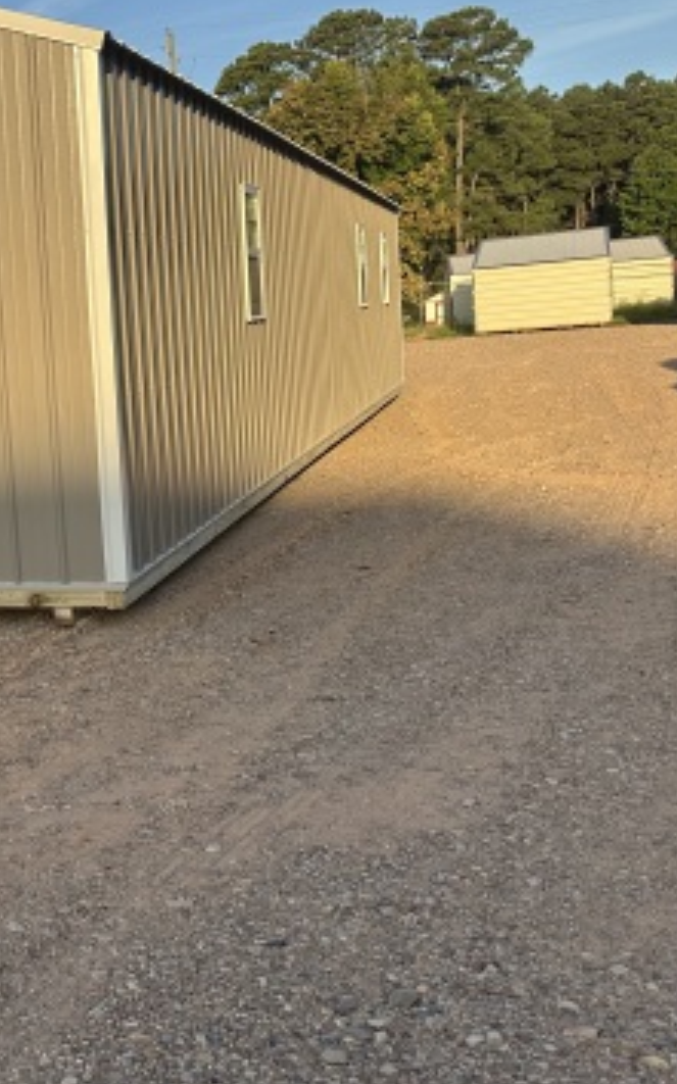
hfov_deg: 24.8
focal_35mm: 46
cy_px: 496
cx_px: -172
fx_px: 1359
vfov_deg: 43.5
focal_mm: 6.86
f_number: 1.78
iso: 80
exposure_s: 1/1916
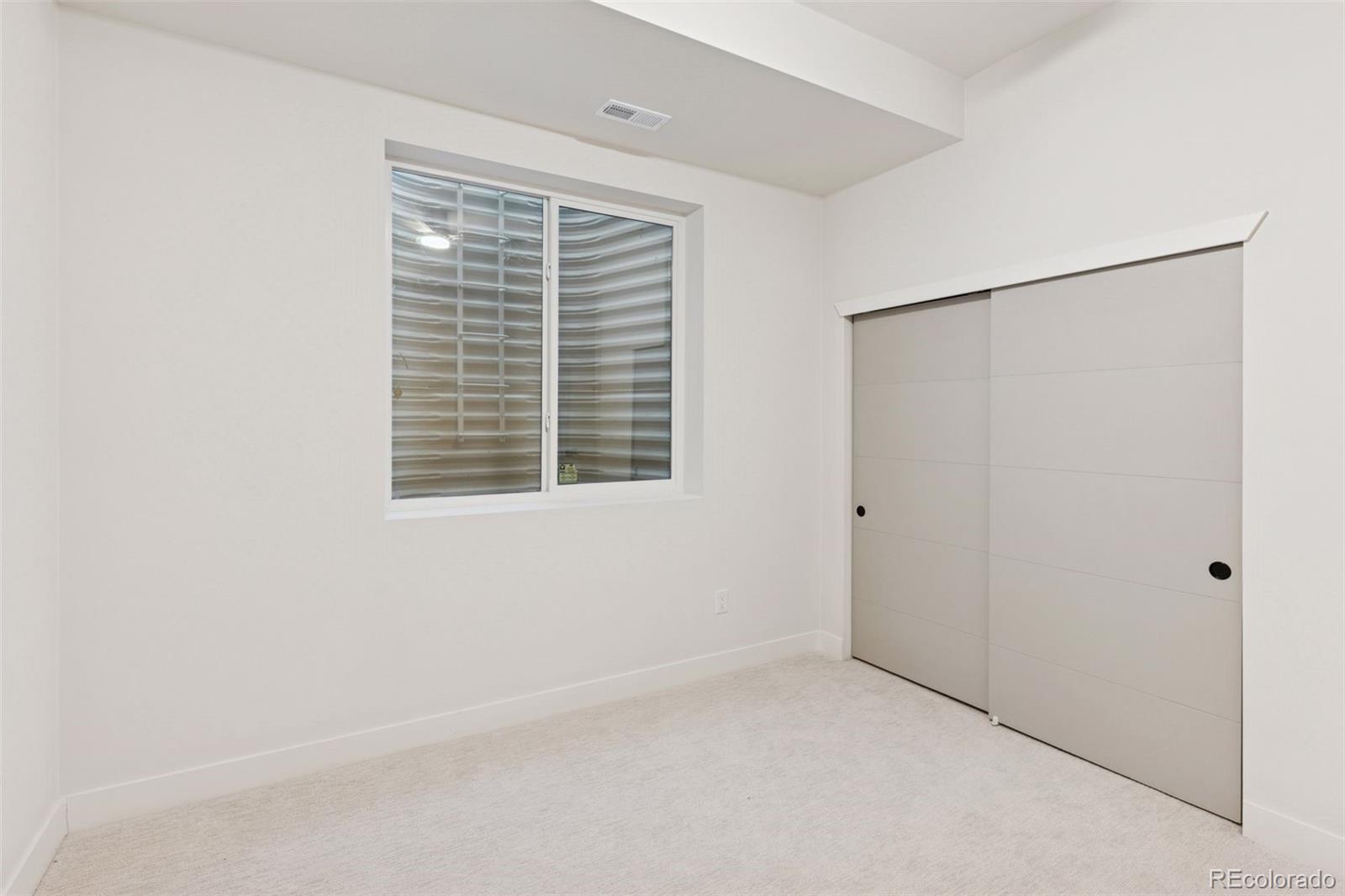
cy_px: 448
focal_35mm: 17
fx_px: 635
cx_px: 672
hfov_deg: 93.3
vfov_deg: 70.4
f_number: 9
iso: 400
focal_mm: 17
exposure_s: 1/3.33
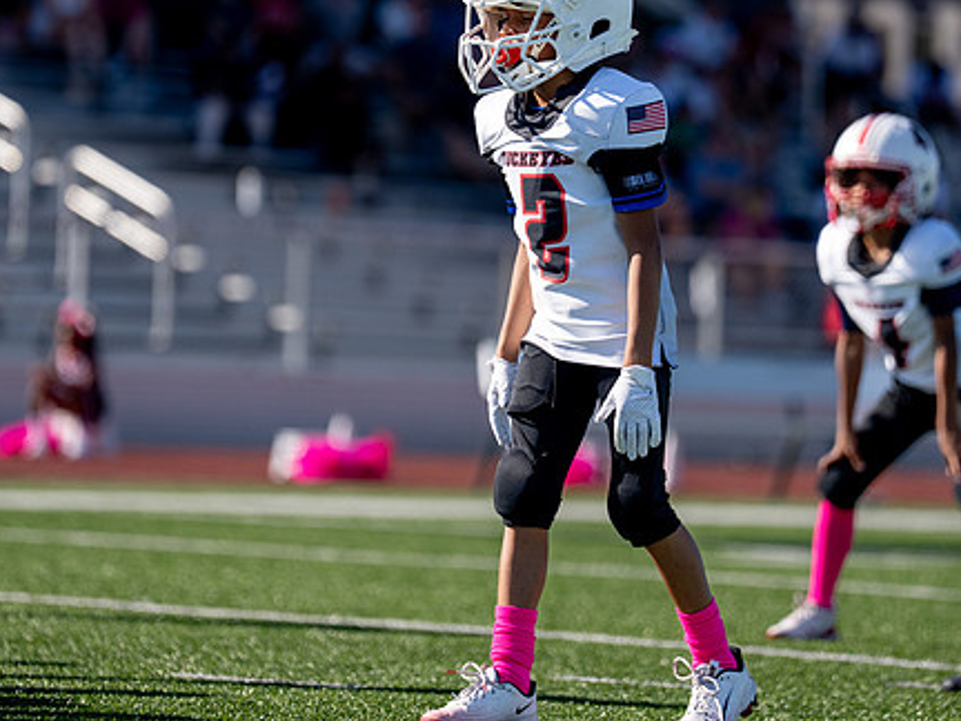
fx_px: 8273
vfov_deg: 5.0
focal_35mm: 298
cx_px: 493
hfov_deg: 6.6
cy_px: 243
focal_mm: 176
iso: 320
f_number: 2.8
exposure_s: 1/6400
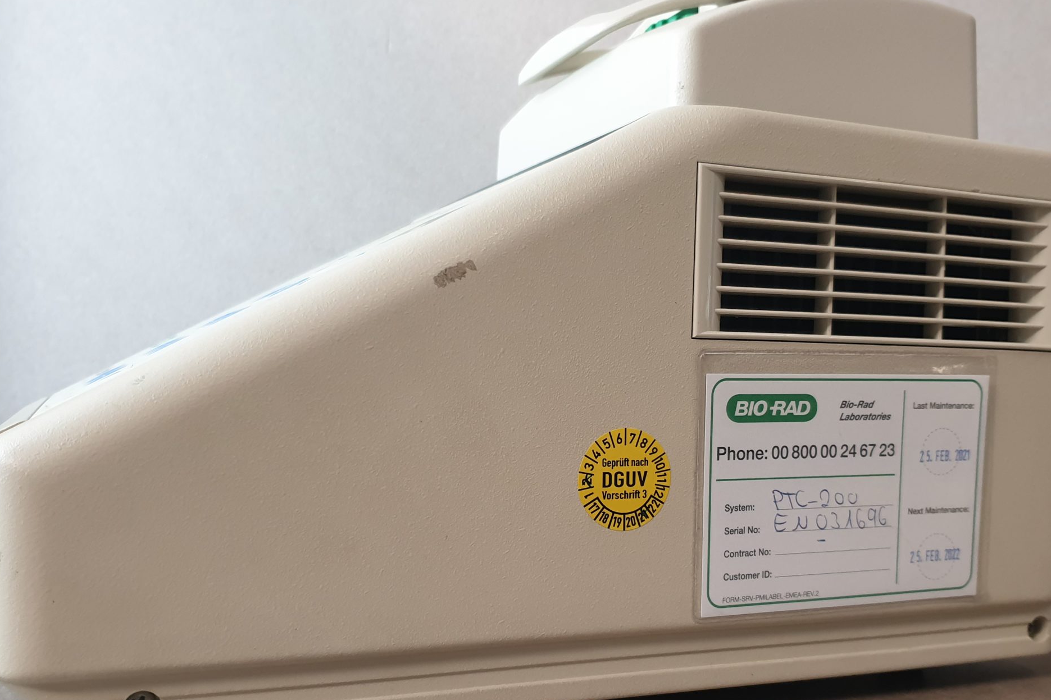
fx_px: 1080
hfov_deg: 51.8
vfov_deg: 35.6
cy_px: 456
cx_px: 585
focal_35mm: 37
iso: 200
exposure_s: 1/50
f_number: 2.4
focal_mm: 4.3
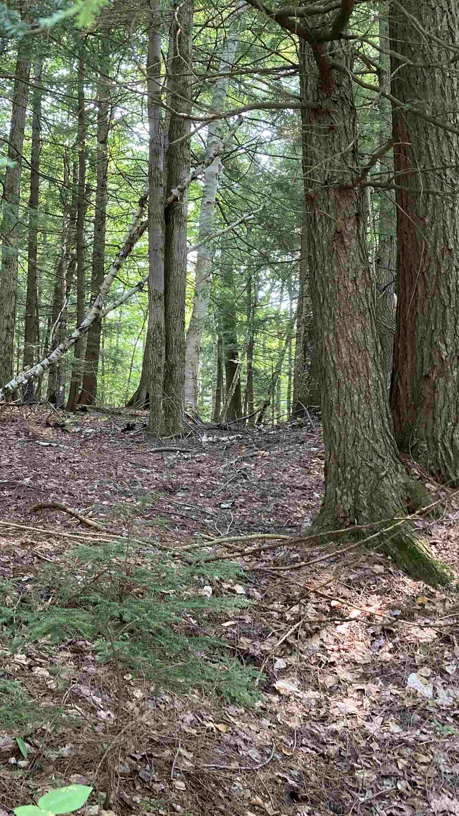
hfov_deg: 28.8
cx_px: 148
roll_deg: -0.9
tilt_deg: +6.9
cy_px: 411
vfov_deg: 49.4
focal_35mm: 41
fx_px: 887
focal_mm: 3.99
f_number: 1.8
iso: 100
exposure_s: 1/60
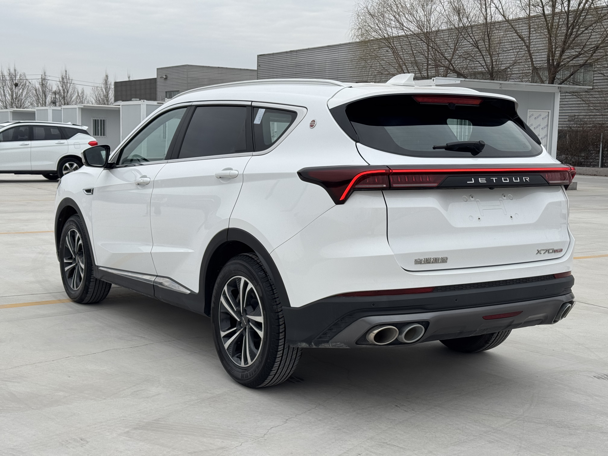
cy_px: 228
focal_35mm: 48
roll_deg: -1.6
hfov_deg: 39.7
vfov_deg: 30.3
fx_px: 843
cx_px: 304
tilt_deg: -5.9
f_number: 1.78
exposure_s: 1/854
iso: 64
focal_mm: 6.76
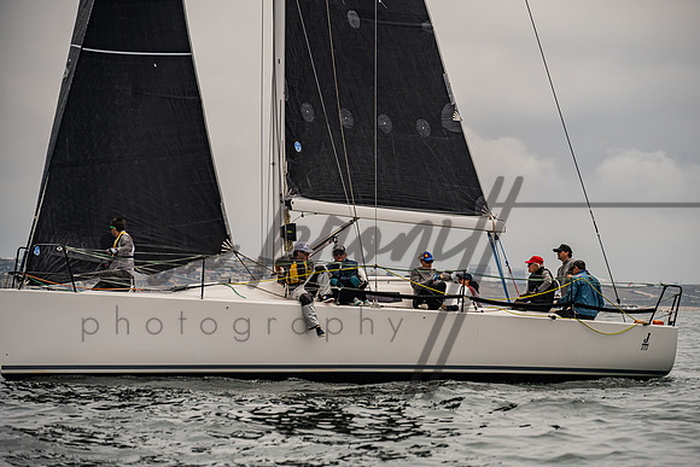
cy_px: 248
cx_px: 376
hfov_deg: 11.2
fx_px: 3584
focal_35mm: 184
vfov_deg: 7.5
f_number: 6.3
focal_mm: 170
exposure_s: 1/1600
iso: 250
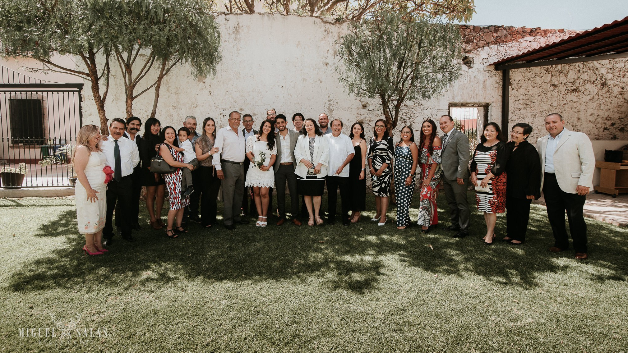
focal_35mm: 17
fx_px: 283
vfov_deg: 63.5
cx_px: 310
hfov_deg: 95.9
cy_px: 147
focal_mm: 16
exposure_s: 1/400
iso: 100
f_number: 4.5
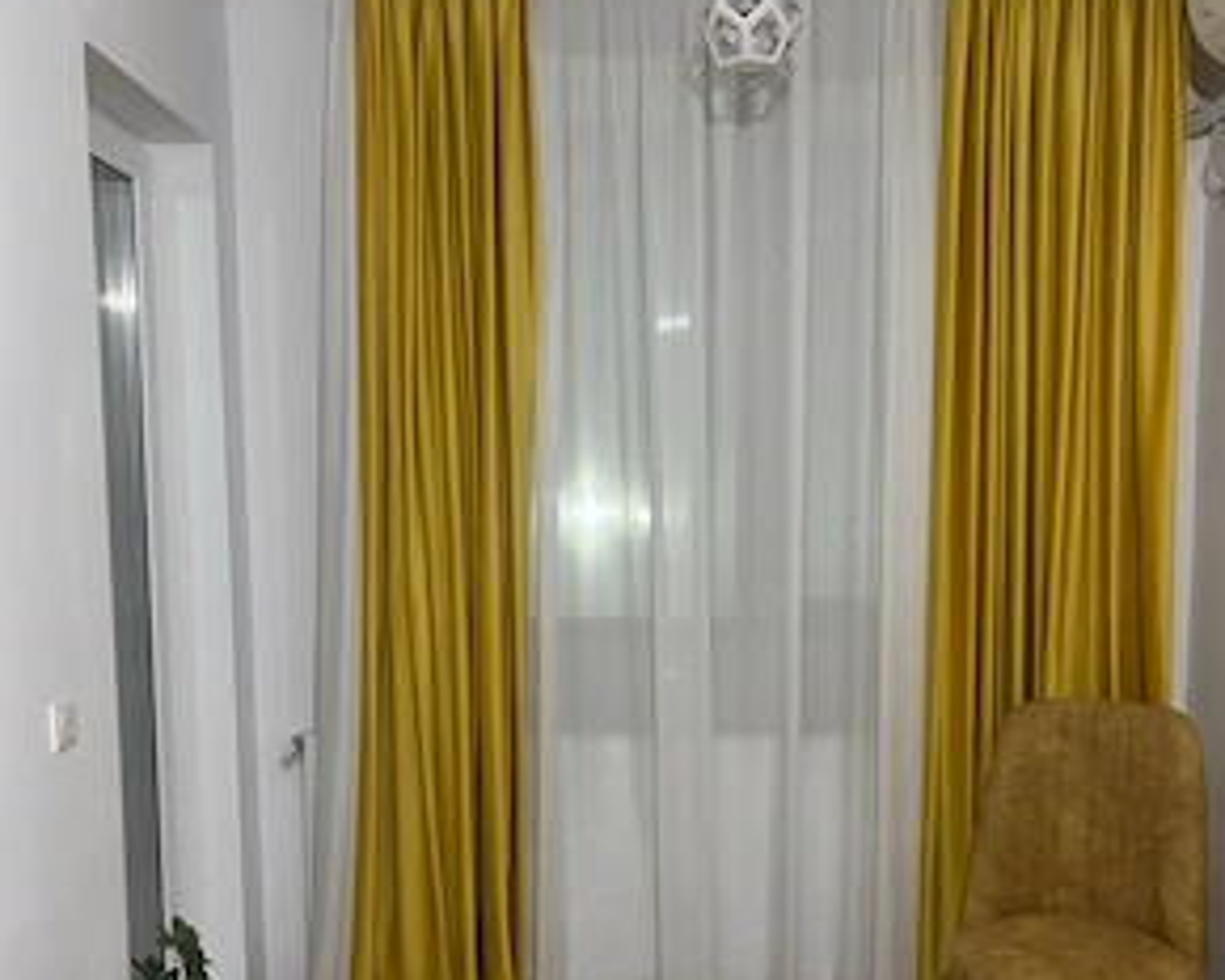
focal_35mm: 35
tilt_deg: -5.8
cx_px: 621
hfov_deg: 51.5
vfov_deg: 42.0
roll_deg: +0.1
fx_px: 1269
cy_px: 583
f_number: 1.6
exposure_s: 1/33
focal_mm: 5.96
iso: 640
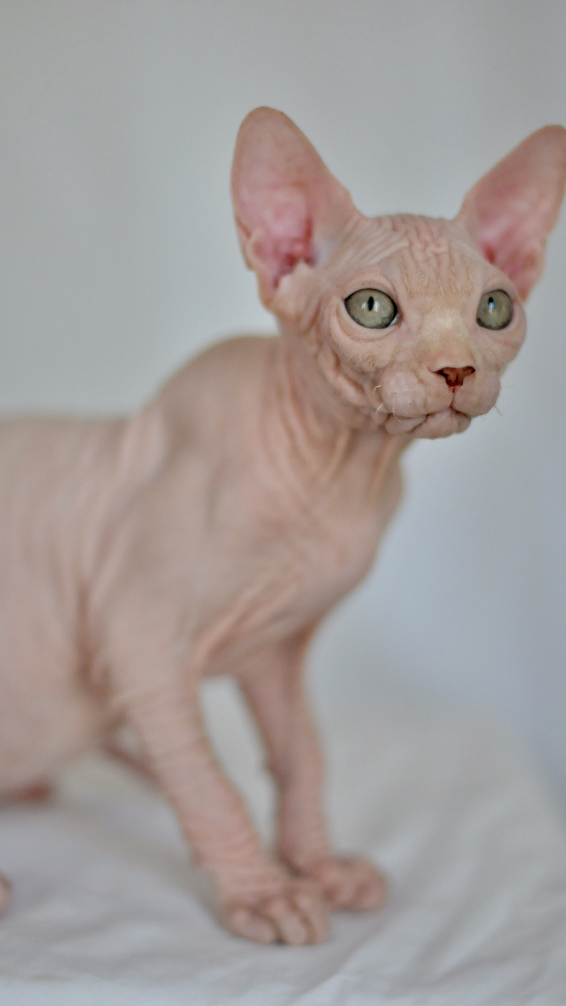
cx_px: 253
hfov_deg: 15.3
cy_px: 506
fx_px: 2108
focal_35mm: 79
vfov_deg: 26.9
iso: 800
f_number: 1.4
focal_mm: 50
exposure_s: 1/2000
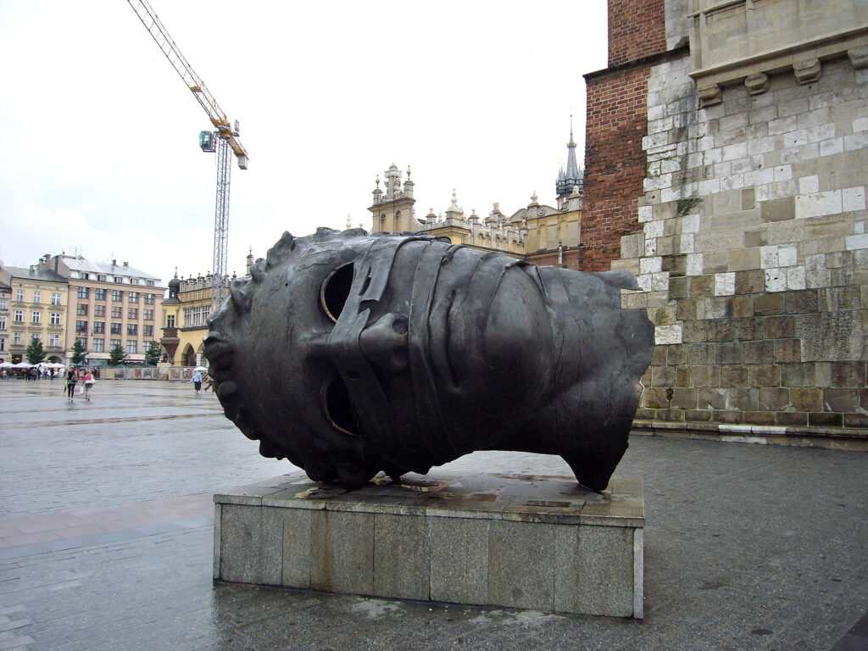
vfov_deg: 49.7
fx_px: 702
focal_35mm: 28
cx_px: 434
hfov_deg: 63.4
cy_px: 326
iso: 80
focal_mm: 4.6
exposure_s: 1/125
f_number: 5.6
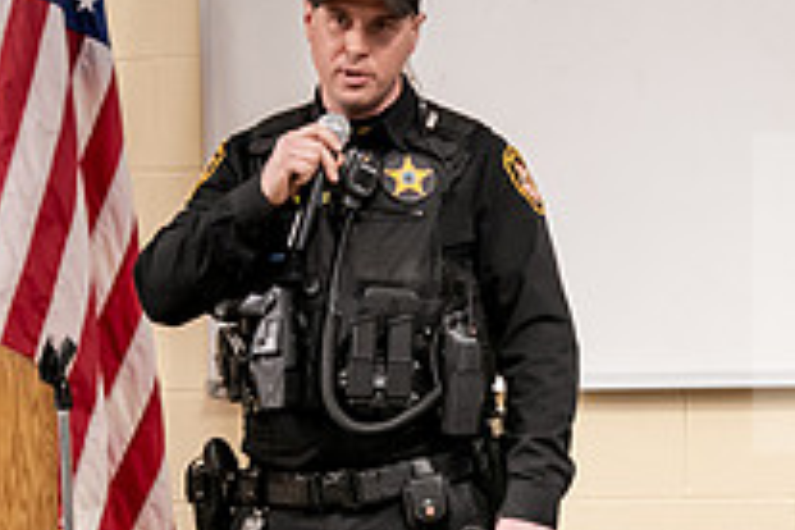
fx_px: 6934
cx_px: 638
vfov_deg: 4.4
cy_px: 597
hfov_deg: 6.6
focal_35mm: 314
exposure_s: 1/200
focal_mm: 112
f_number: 3.2
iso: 1600
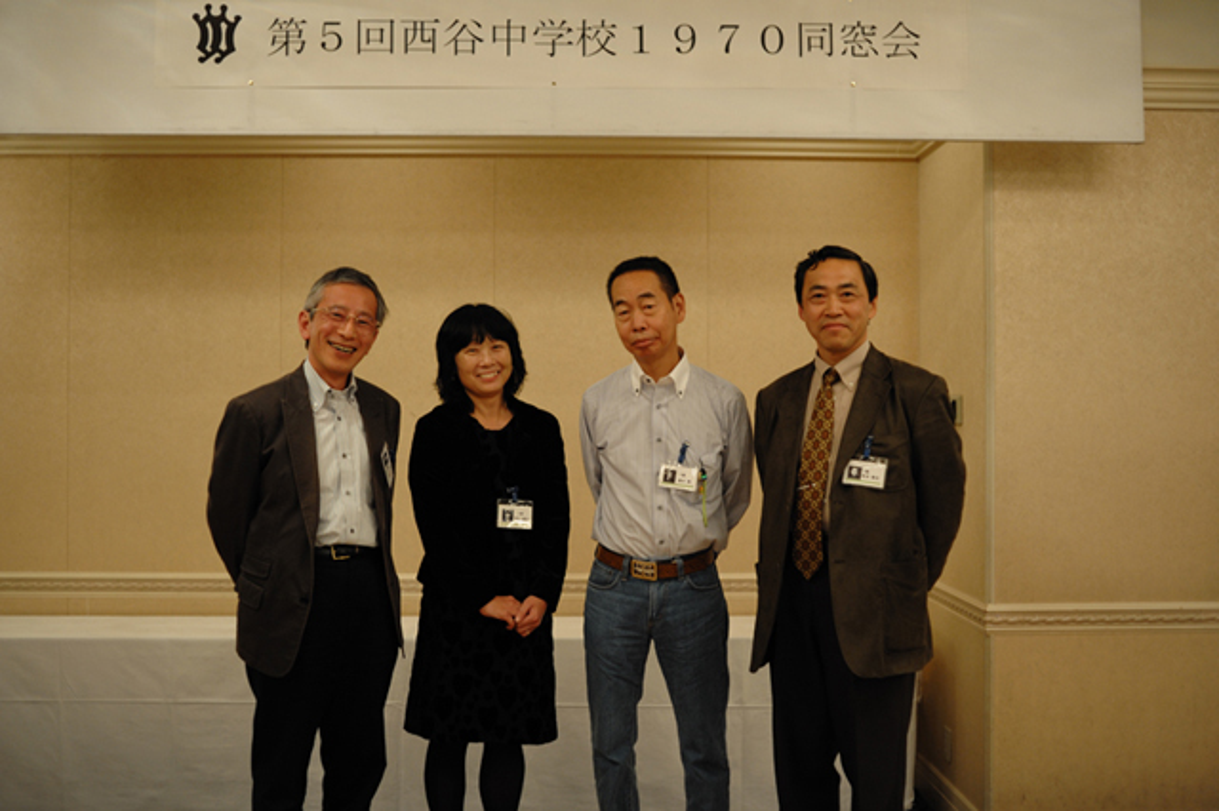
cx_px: 610
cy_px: 406
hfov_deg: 54.5
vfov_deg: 37.8
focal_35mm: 35
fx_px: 1184
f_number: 2.8
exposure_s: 1/100
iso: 1100
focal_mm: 35
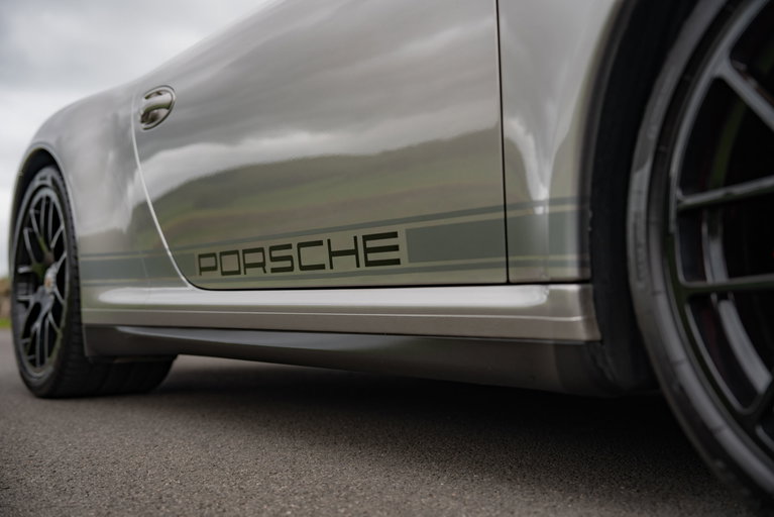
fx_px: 925
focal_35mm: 43
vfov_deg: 31.2
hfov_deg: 45.4
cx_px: 387
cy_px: 258
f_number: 2.8
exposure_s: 1/250
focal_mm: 43
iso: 100
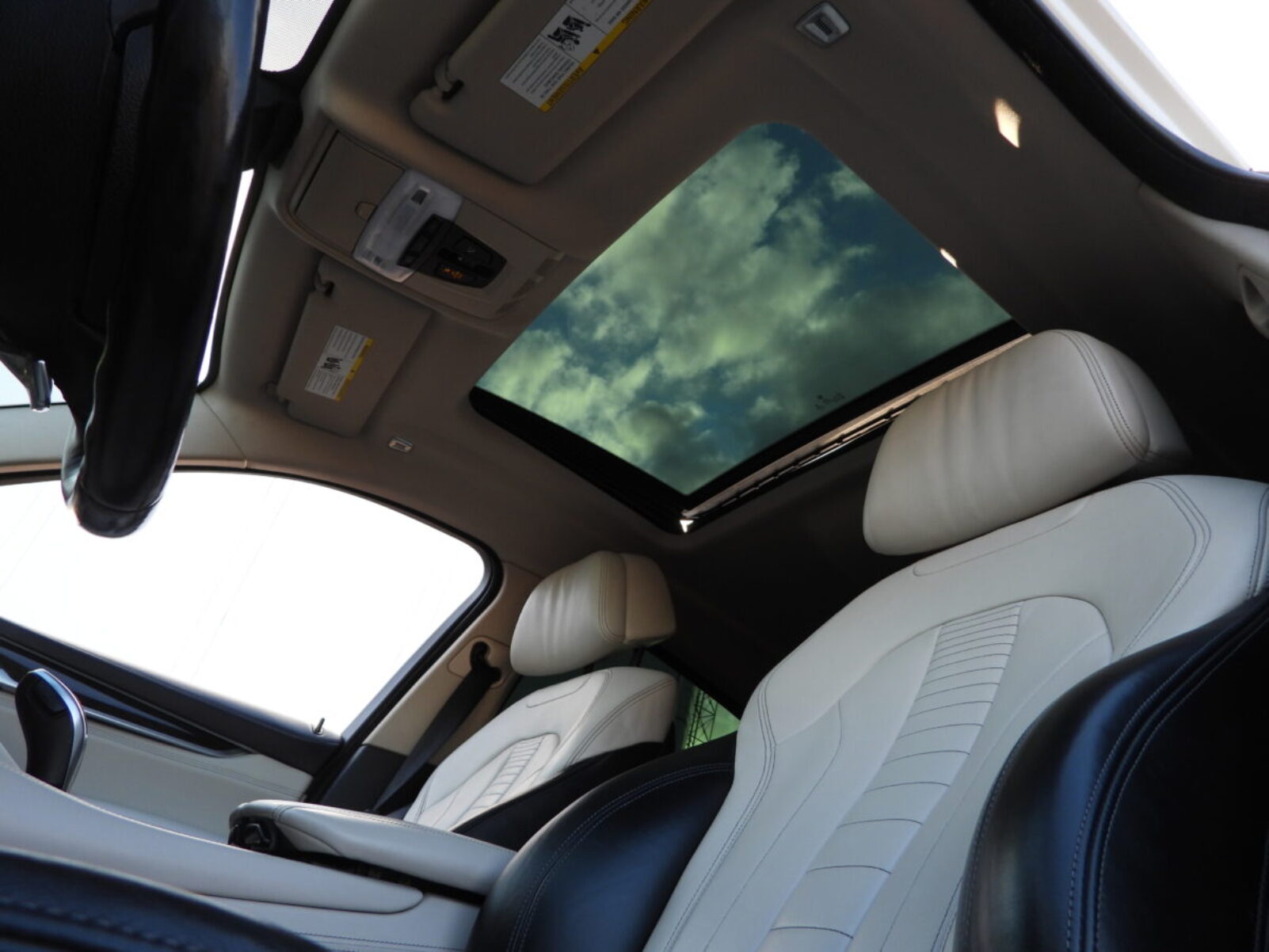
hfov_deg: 71.6
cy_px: 476
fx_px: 880
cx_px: 634
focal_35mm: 24
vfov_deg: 56.8
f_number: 2.8
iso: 100
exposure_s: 1/125
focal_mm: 4.3
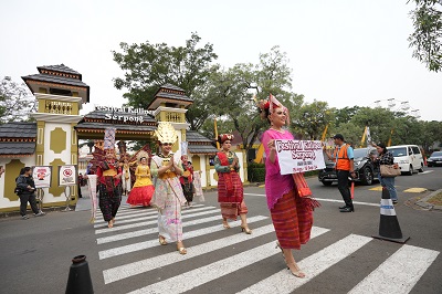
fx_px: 196
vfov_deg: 73.6
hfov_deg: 96.8
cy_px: 147
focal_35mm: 16
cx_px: 221
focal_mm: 16
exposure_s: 1/250
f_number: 6.3
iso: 320
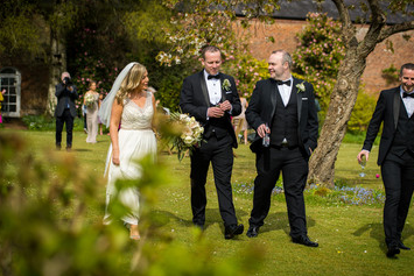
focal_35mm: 115
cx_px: 226
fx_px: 1323
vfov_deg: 11.9
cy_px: 138
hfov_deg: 17.8
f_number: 2.8
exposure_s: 1/1250
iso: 100
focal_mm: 102
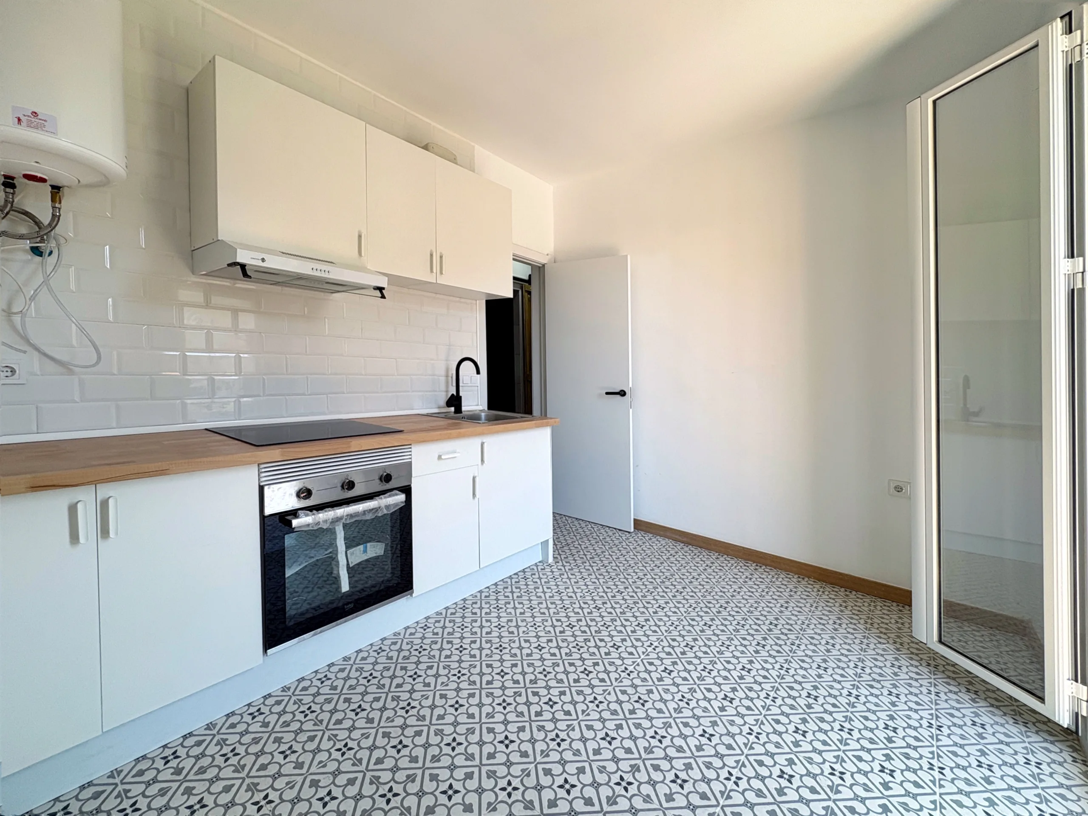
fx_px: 440
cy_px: 408
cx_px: 544
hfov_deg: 102.1
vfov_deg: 85.7
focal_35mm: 14
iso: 50
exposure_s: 1/99
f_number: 2.2
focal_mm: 2.22
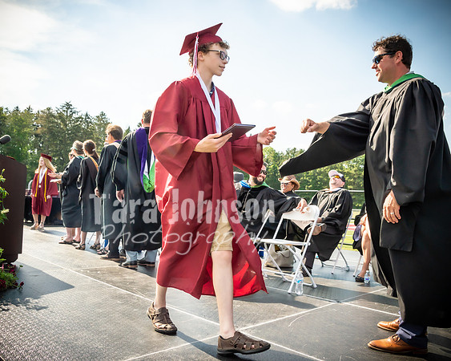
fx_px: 384
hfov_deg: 60.9
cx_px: 226
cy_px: 180
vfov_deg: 50.3
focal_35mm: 29
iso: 200
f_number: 7.1
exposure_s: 1/800
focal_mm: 17
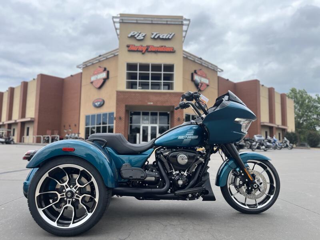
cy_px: 120
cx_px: 160
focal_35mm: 26
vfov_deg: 53.1
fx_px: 240
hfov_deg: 67.3
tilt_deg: +5.2
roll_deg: -0.8
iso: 50
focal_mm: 5.1
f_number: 1.6
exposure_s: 1/2268
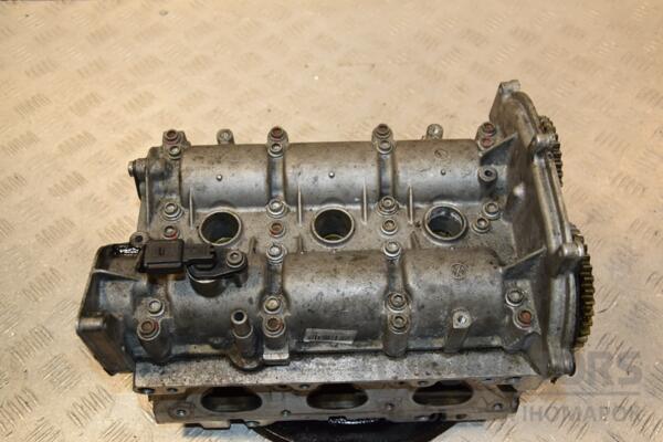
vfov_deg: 35.5
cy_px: 221
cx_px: 332
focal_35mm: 38
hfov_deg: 51.3
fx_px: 691
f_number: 5.6
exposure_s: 1/200
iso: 800
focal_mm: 25
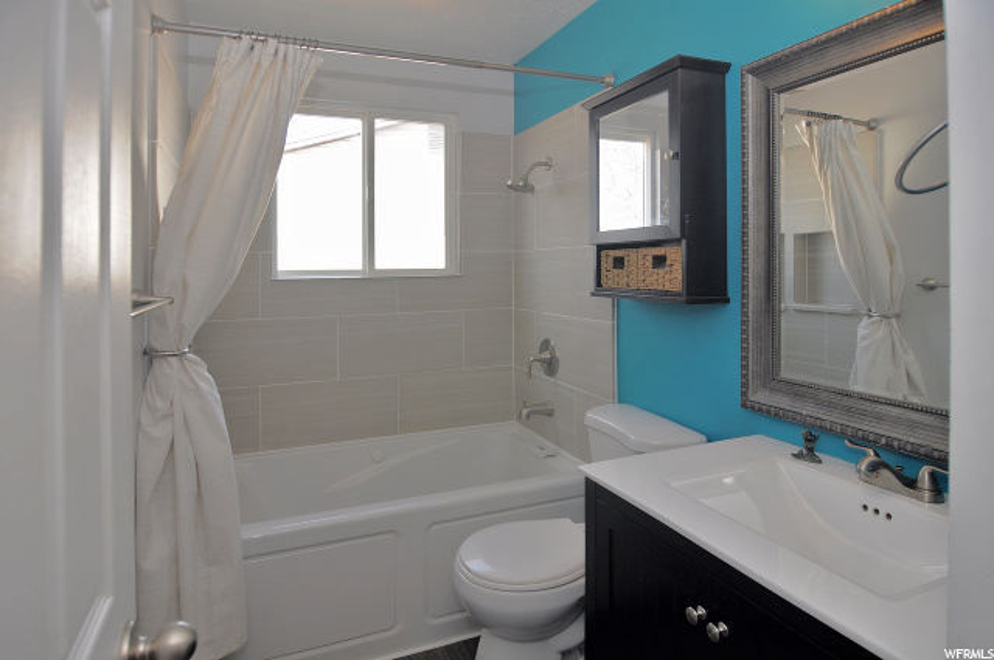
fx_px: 496
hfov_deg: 90.1
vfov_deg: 67.2
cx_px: 497
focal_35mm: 18
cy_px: 330
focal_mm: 12
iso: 200
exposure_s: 1/60
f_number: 4
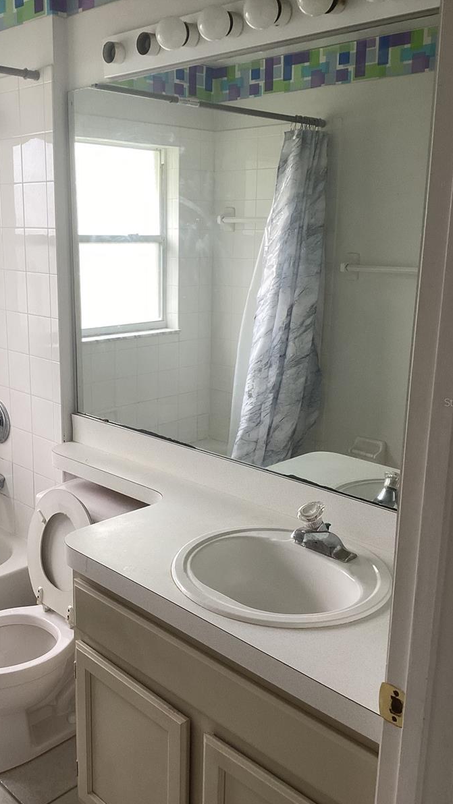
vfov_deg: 58.0
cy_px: 402
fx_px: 726
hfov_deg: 34.6
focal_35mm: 34
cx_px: 188
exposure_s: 1/120
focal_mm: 3.3
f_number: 2.4
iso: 80
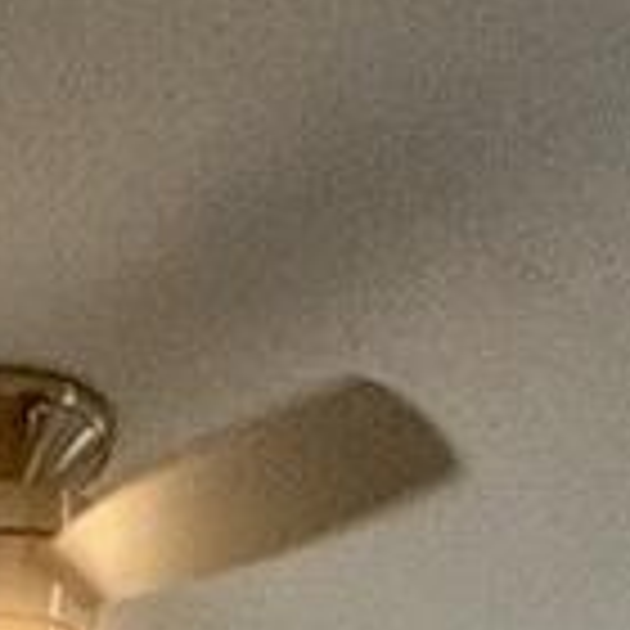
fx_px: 2183
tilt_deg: -6.9
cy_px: 1836
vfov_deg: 11.1
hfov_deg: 15.5
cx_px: -238
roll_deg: +0.0
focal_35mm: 106
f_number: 2.2
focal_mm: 2.22
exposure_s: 1/122
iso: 125
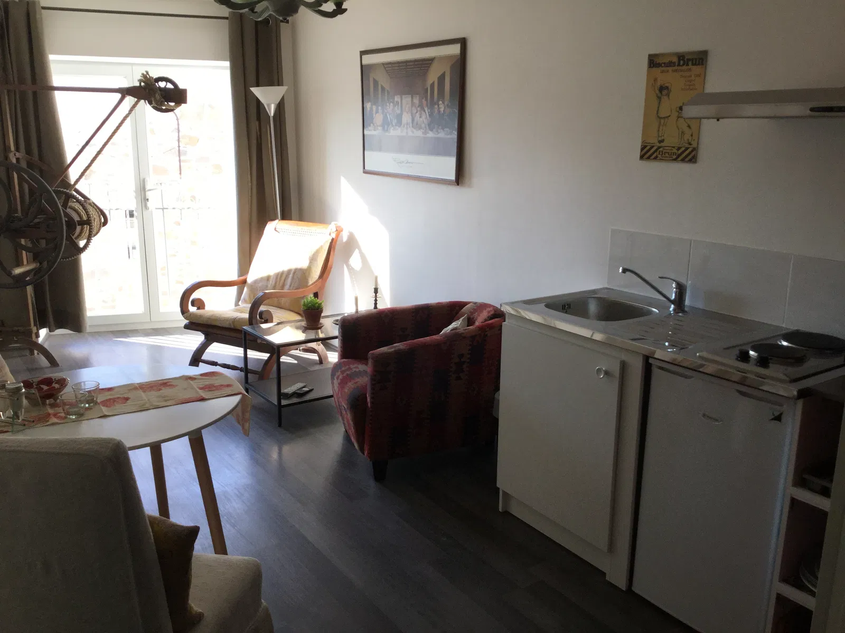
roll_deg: -2.1
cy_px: 316
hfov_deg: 58.4
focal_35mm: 31
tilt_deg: -12.5
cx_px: 422
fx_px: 757
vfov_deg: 45.4
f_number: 2.4
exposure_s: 1/100
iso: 32
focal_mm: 3.3
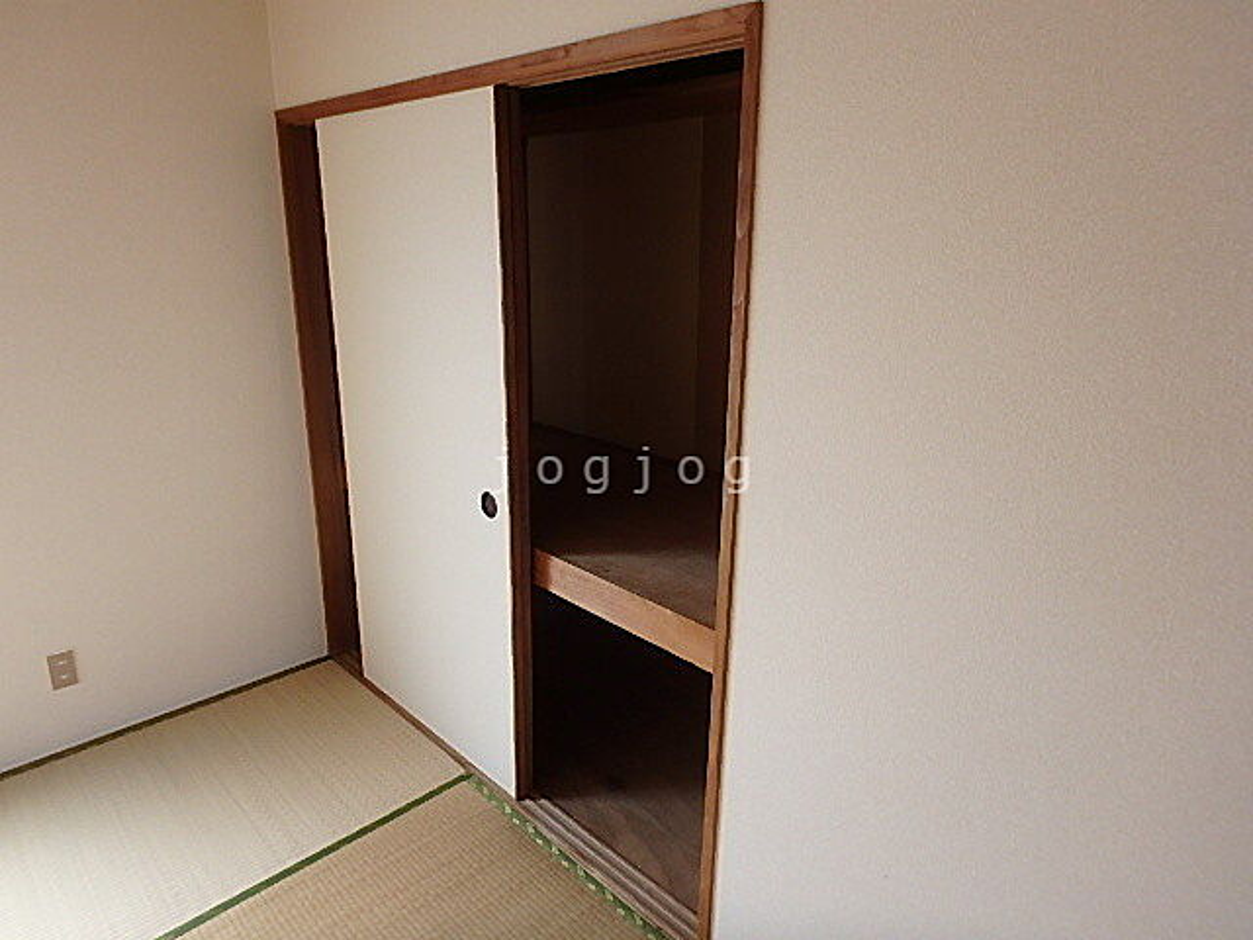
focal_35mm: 21
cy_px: 470
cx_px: 626
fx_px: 760
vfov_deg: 63.4
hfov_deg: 79.0
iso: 160
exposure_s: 1/60
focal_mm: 3.7
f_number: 3.5
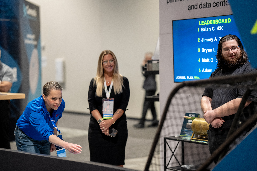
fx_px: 607
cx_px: 128
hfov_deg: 23.9
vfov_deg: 16.1
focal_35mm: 85
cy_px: 86
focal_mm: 85
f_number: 1.4
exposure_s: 1/320
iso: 1250
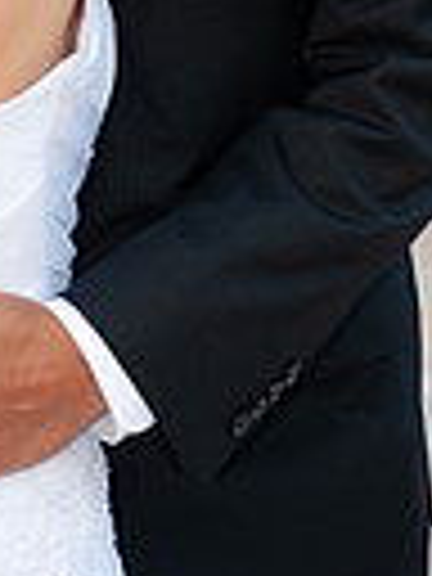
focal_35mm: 236
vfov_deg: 8.3
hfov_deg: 6.3
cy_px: -184
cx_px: -79
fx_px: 3927
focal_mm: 70
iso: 640
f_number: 3.5
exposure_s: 1/500
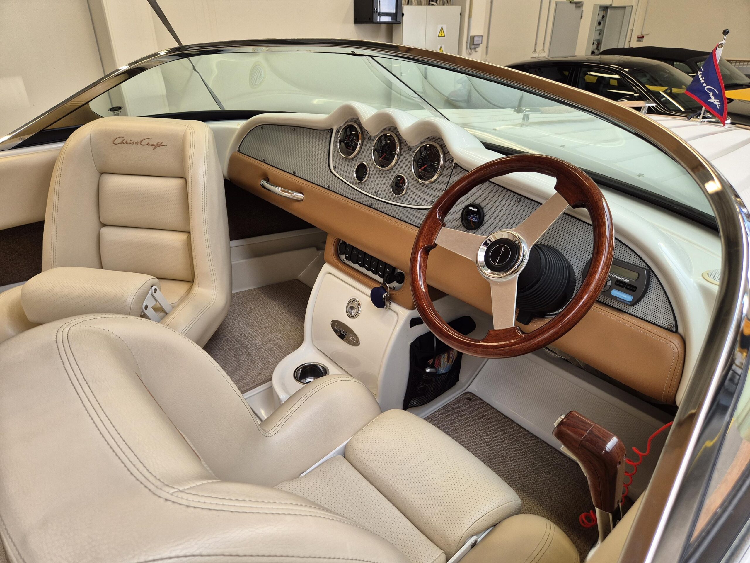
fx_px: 498
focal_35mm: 23
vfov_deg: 58.9
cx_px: 375
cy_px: 282
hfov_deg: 73.9
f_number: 1.8
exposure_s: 1/100
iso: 50
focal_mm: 5.4
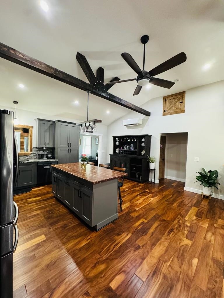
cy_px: 149
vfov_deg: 102.1
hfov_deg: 85.7
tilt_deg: -2.4
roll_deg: -0.9
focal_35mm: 14
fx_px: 121
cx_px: 112
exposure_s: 1/60
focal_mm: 2.22
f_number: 2.2
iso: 640
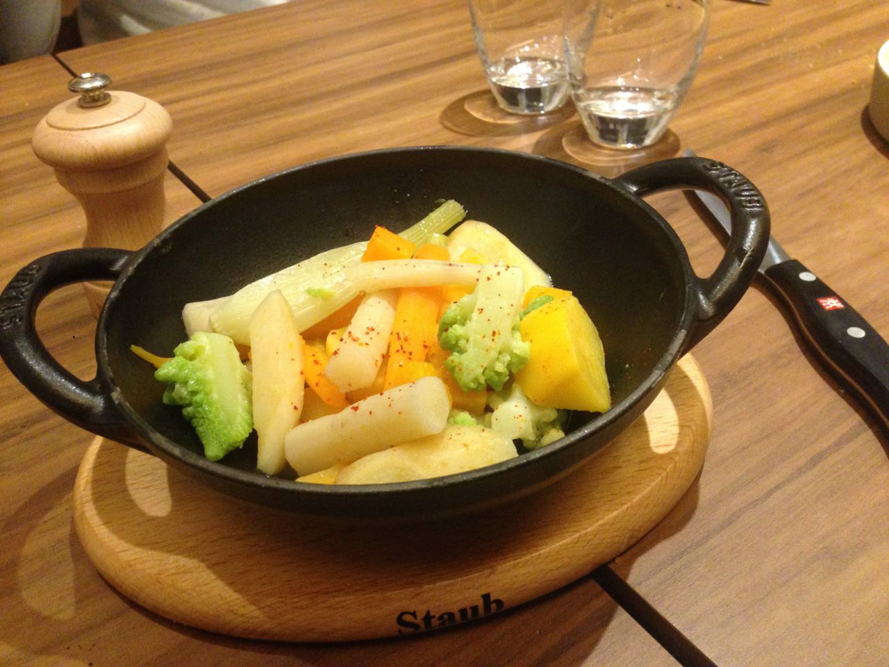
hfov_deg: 55.4
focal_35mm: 33
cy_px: 334
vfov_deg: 42.9
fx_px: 847
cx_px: 444
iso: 320
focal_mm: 4.12
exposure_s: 1/20
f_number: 2.4
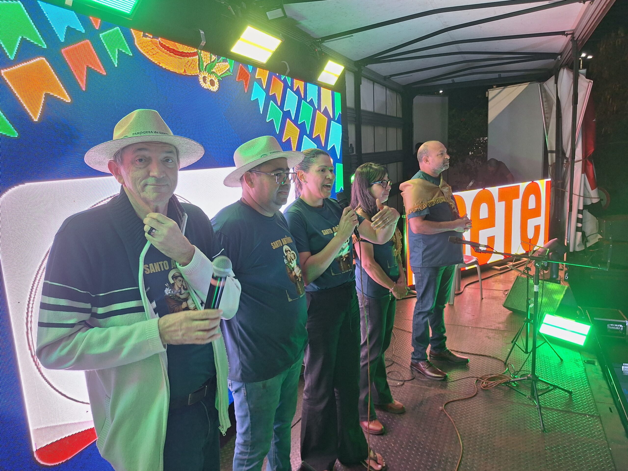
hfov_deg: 73.9
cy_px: 236
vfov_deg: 58.9
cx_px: 314
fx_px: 417
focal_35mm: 23
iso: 50
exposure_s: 1/40
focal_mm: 5.54
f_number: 1.8
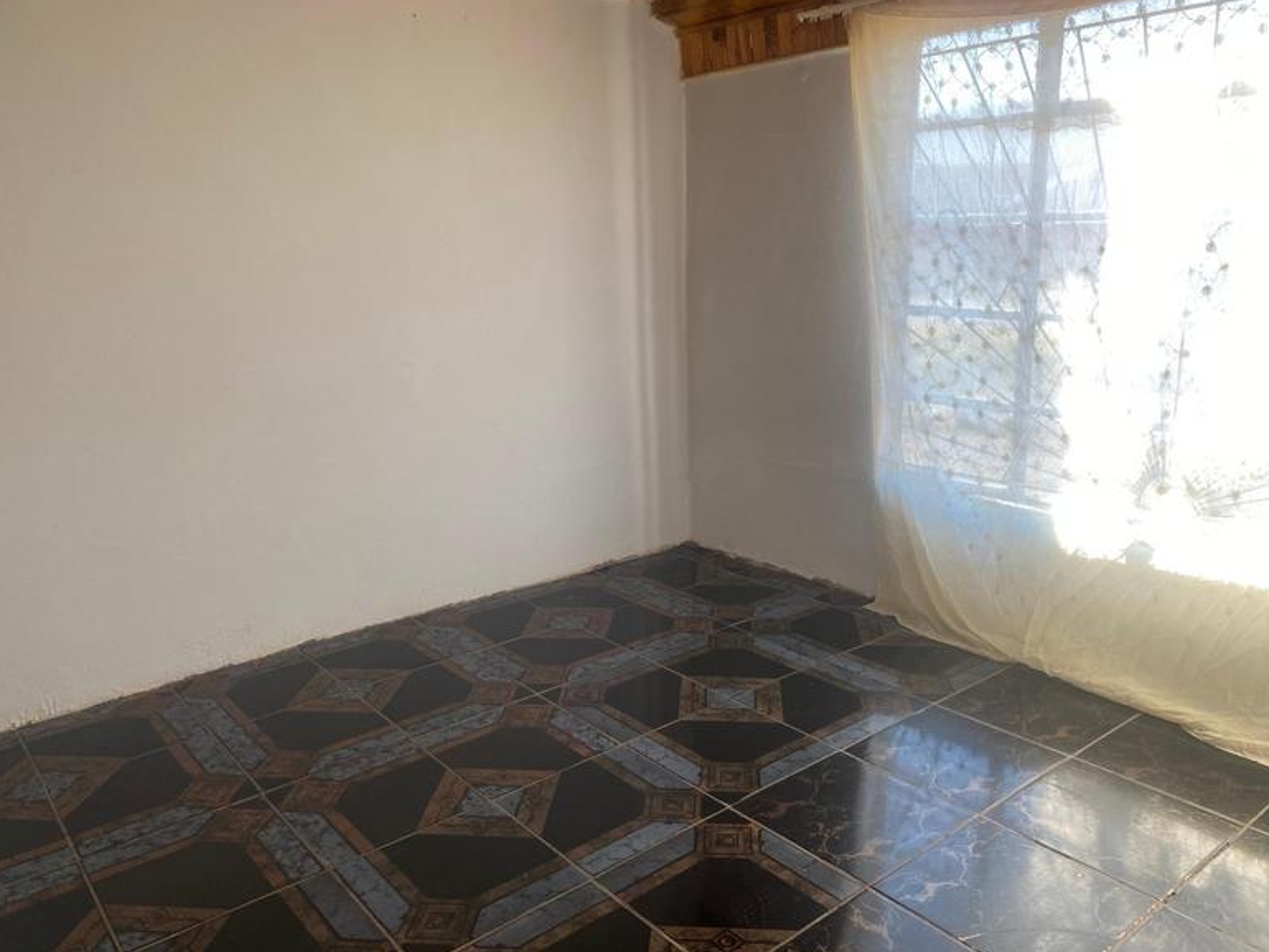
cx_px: 625
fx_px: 990
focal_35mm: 27
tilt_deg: -15.0
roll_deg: +0.5
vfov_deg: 51.4
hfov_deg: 65.3
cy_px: 489
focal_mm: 4.25
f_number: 1.8
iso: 64
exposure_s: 1/100
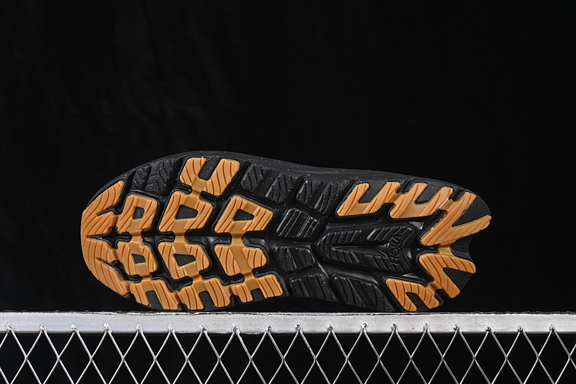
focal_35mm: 75
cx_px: 288
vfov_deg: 18.2
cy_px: 192
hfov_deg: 27.0
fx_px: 1200
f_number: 6.3
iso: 160
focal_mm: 50
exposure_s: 1/60
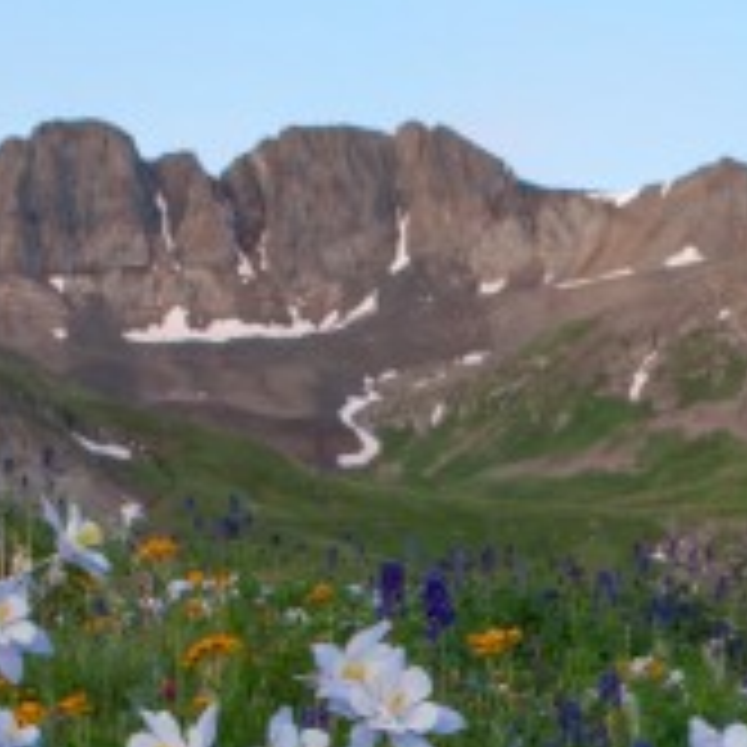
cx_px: 464
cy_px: 846
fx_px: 2832
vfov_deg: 14.6
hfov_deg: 15.0
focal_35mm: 116
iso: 200
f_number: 18
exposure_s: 2
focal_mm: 28
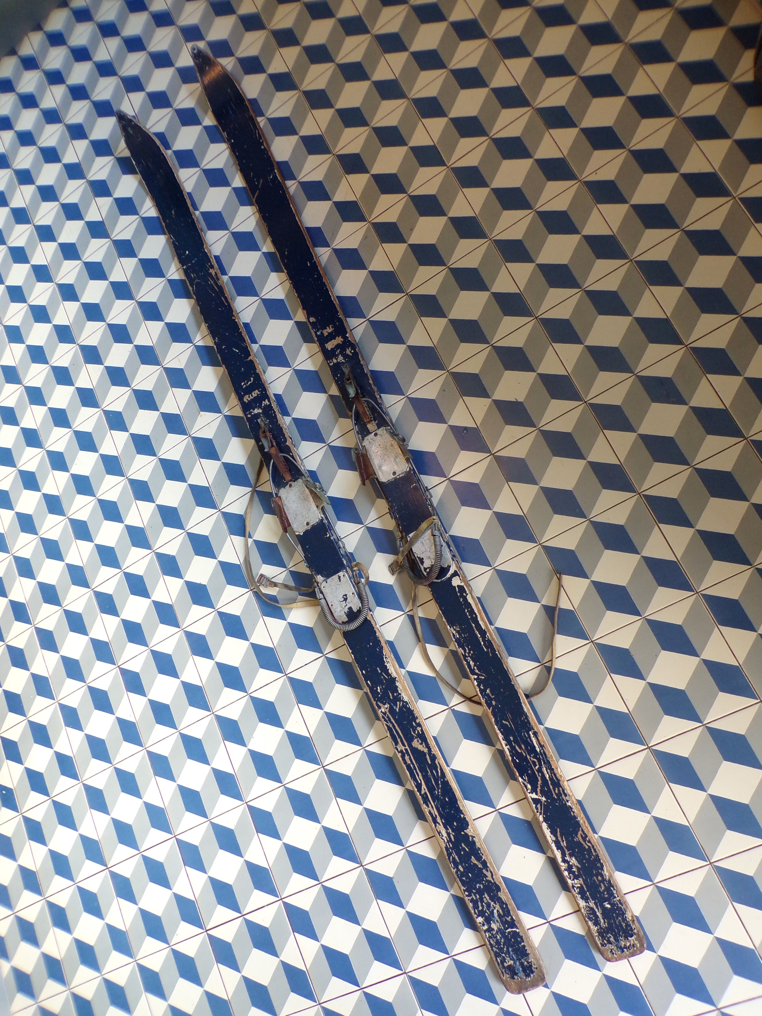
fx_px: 704
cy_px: 508
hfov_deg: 56.8
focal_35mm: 24
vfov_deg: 71.6
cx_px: 381
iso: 200
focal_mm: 4.3
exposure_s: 1/25
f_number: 3
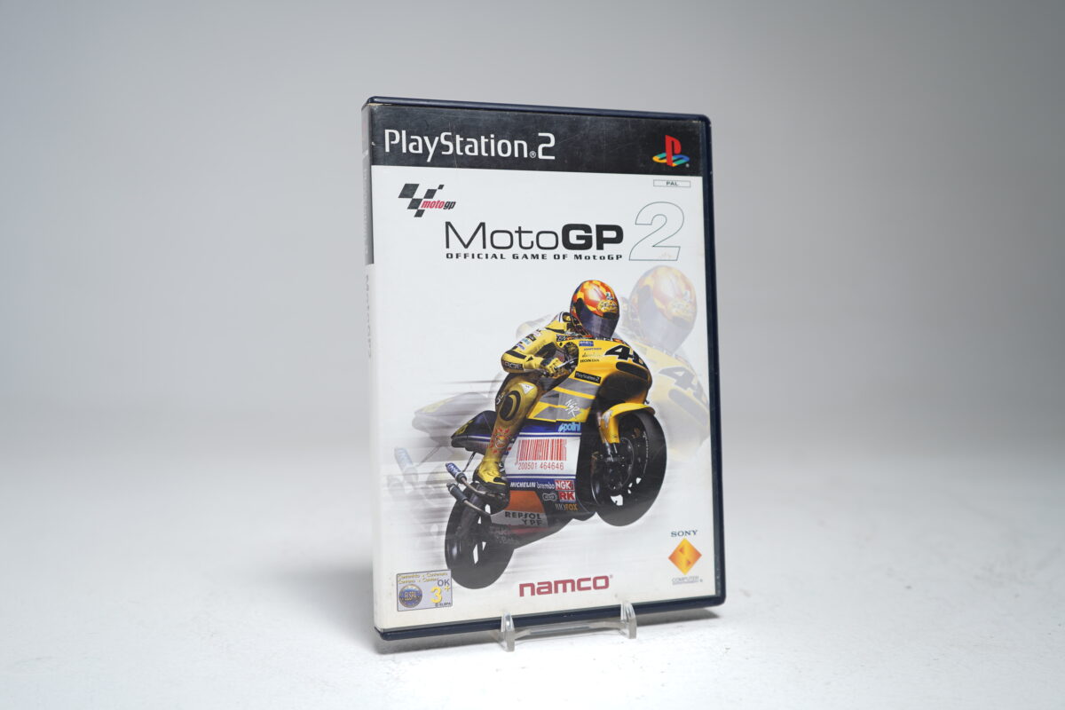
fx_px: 1035
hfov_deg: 54.4
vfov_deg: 37.9
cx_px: 532
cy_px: 355
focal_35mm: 35
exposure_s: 1/4
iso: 64
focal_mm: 35
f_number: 5
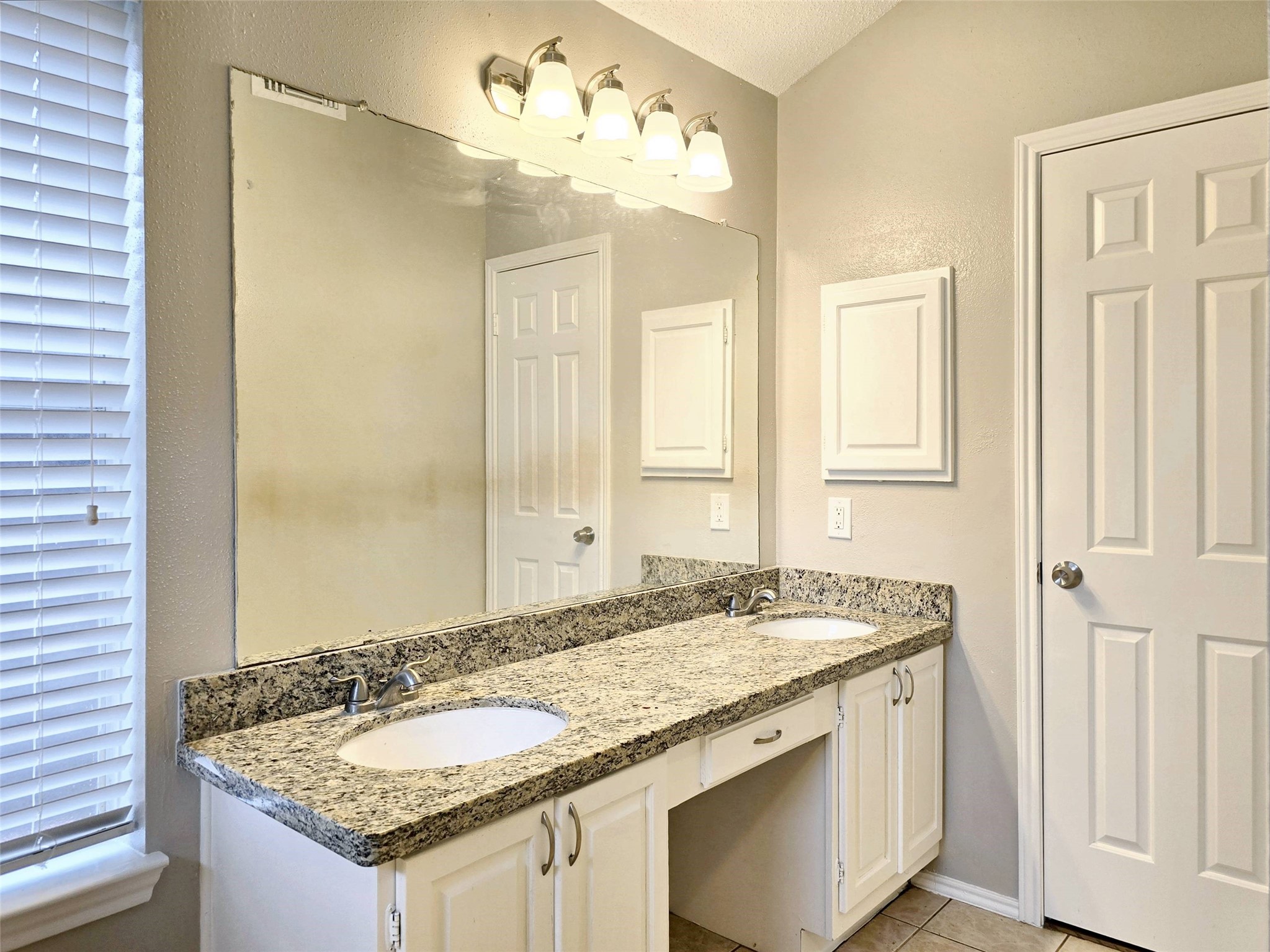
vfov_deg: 58.9
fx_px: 844
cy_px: 476
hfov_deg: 73.9
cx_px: 635
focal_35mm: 23
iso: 50
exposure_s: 1/120
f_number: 1.7
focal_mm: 6.3
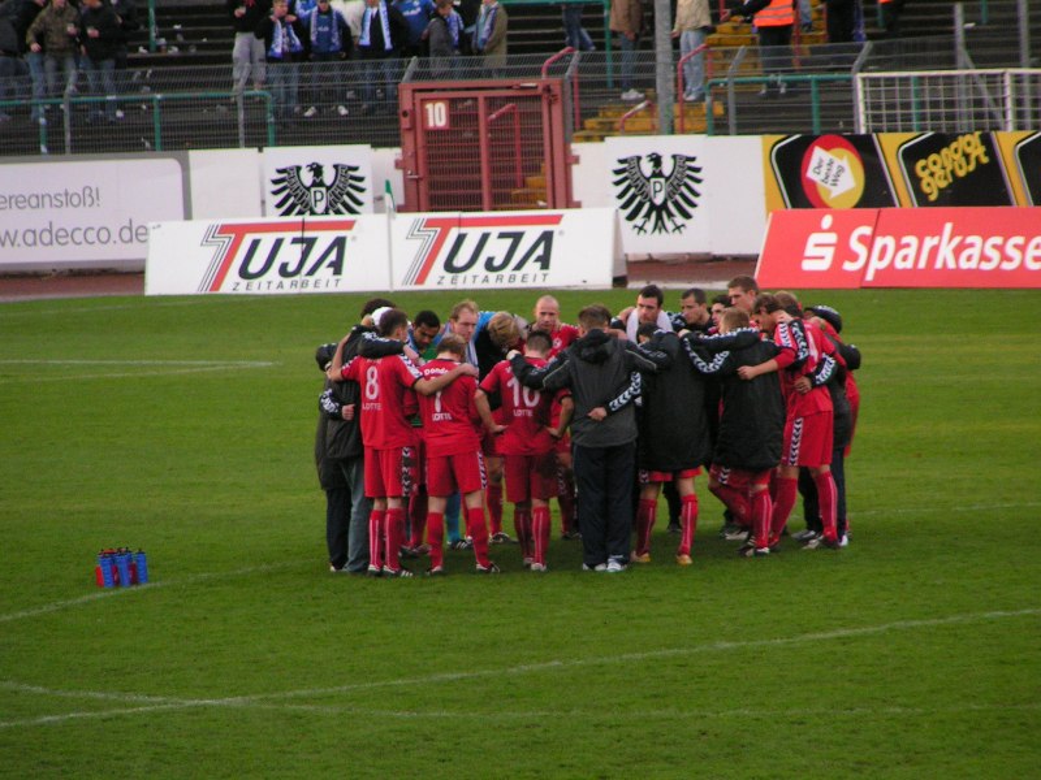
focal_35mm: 380
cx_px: 520
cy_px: 390
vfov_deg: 3.9
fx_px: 11428
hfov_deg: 5.2
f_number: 3.5
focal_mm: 58
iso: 200
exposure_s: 1/320
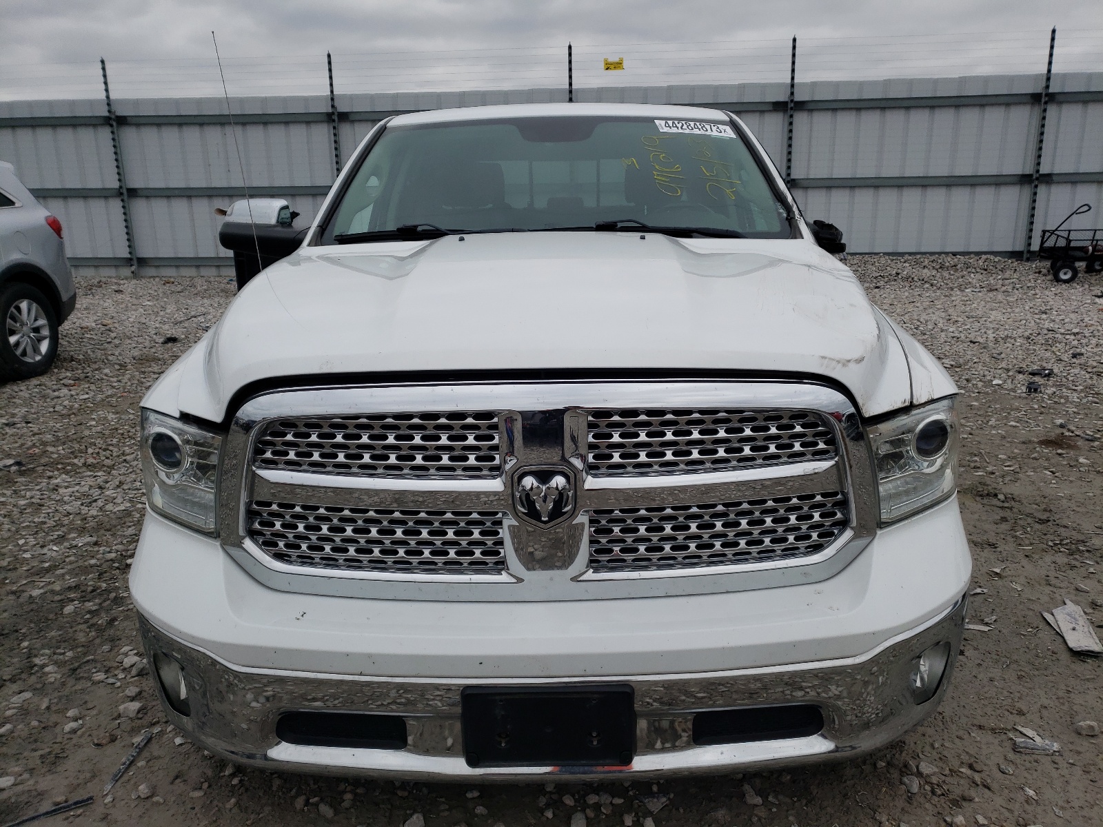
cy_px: 414
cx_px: 552
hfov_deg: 67.3
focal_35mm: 26
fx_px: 828
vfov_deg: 53.1
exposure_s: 1/1429
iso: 50
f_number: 1.5
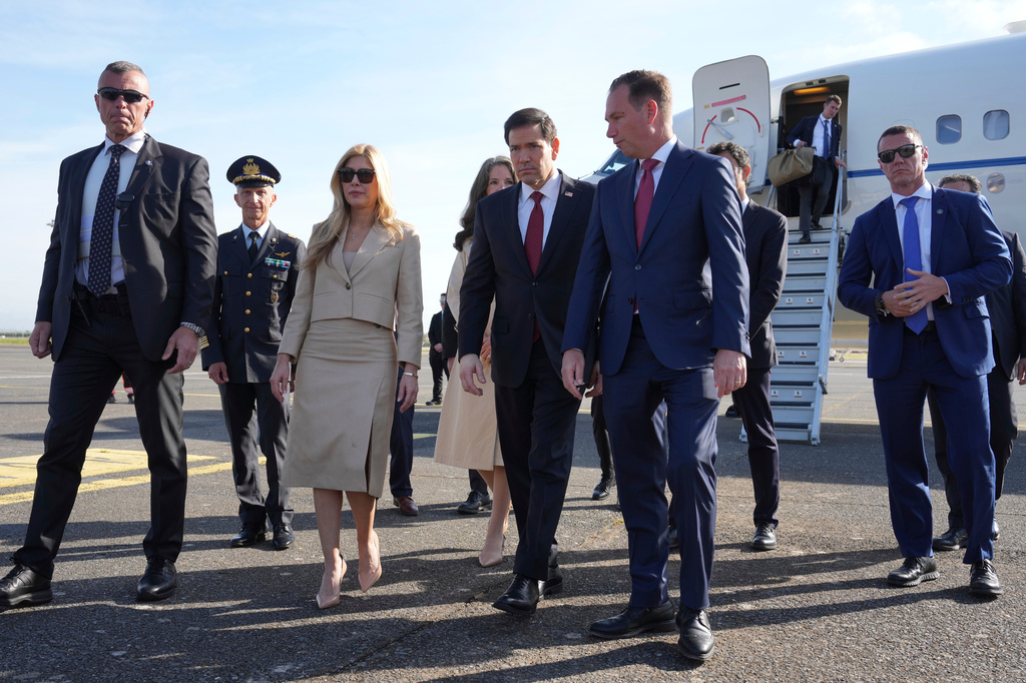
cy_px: 342
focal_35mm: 35
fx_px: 997
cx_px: 513
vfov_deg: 37.8
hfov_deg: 54.4
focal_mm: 35
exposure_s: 1/1000
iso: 500
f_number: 5.6
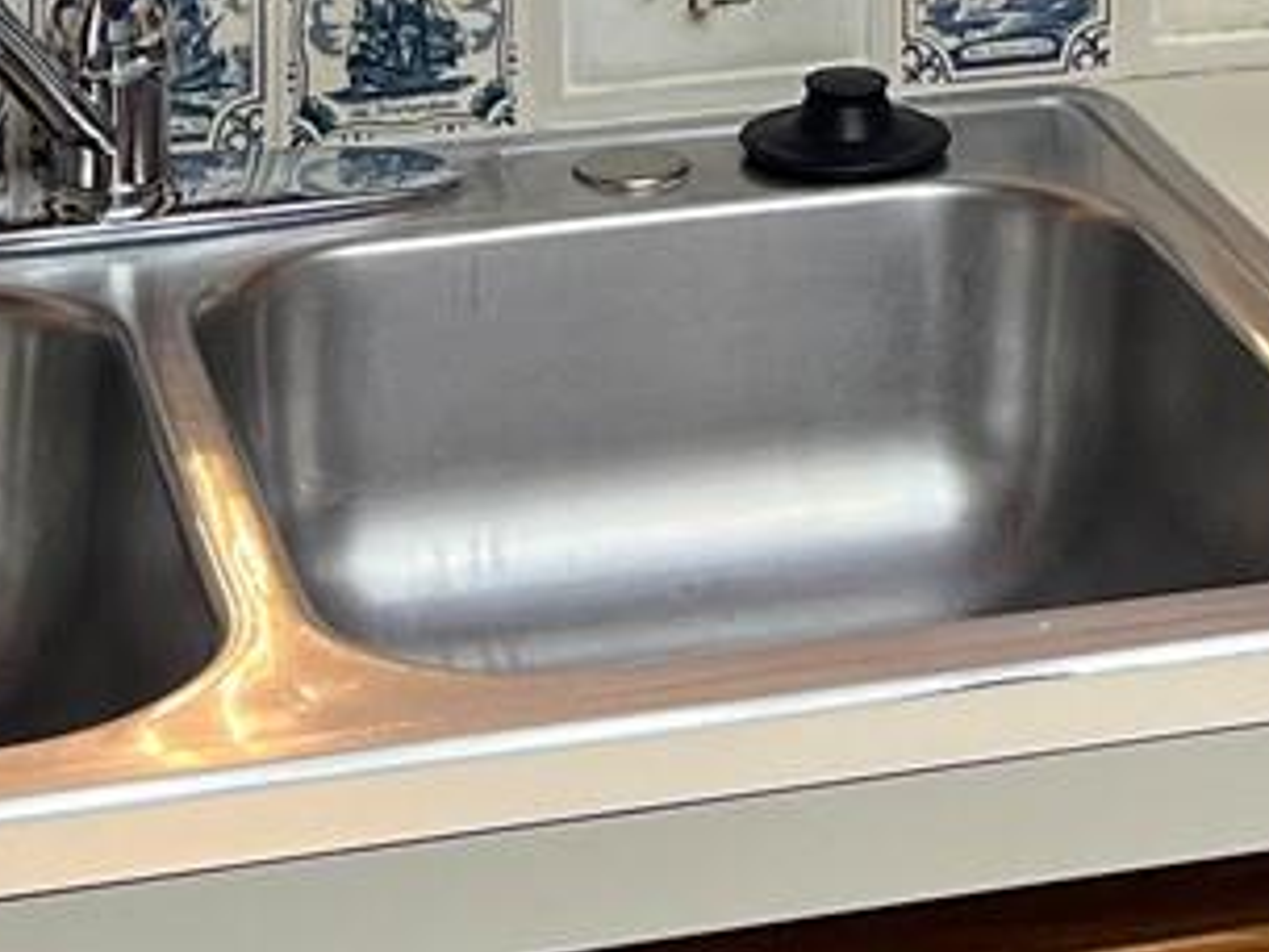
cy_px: -814
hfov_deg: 14.2
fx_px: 5022
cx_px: 1202
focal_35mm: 137
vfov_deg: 10.2
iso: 100
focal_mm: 5.7
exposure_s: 1/60
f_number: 1.5
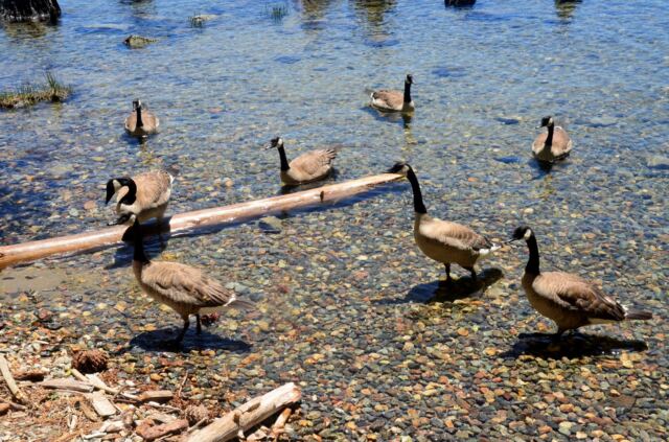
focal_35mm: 48
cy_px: 221
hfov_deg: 41.2
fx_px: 890
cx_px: 334
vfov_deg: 27.9
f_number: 16
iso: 200
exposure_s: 1/100
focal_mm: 32
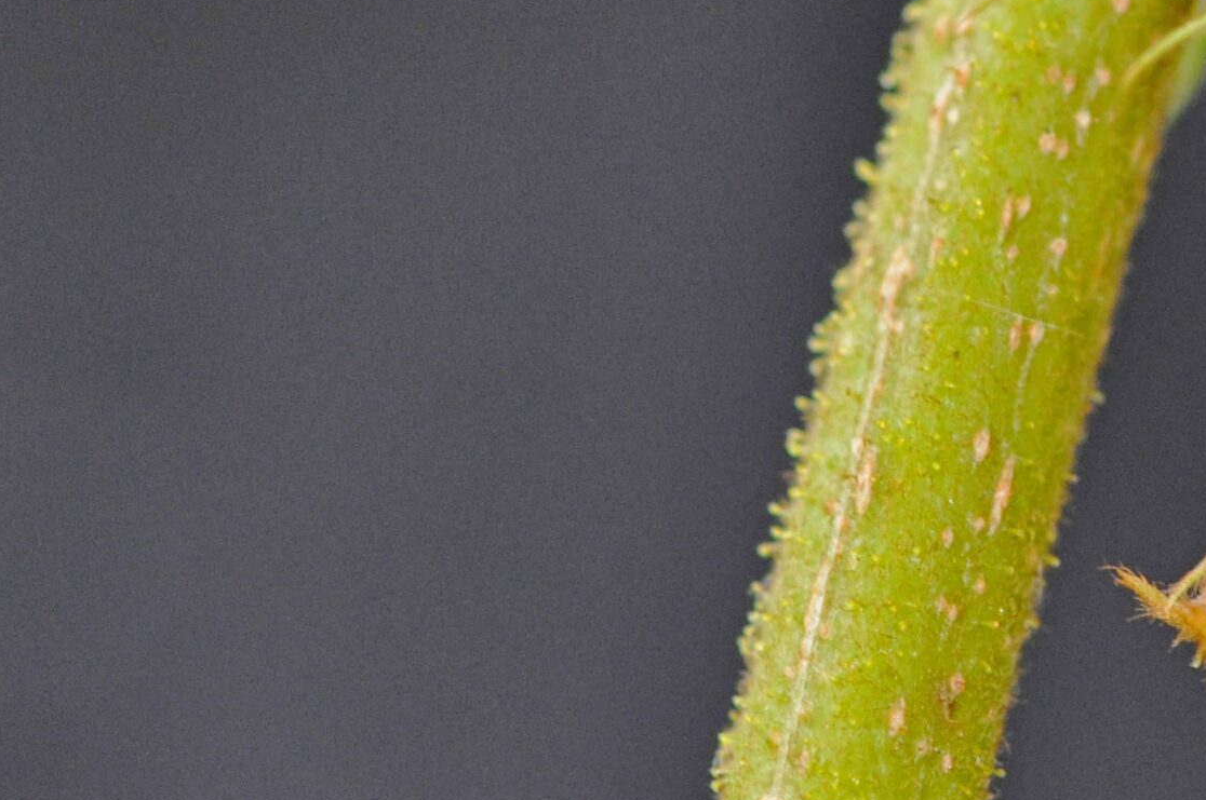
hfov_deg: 7.1
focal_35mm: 289
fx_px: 9666
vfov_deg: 4.7
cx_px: 1070
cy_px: 96
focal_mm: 105
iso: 800
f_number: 5.6
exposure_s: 1/60
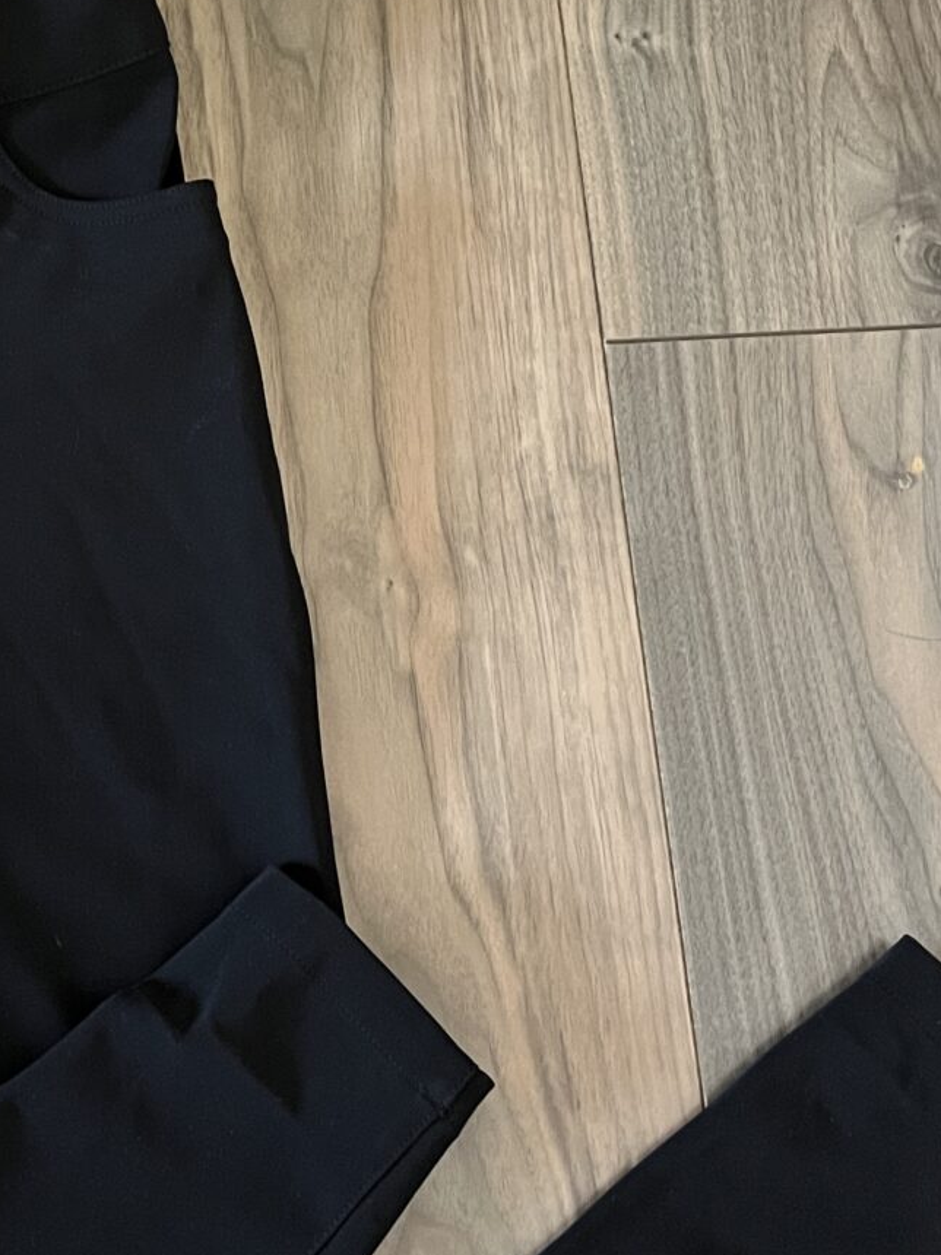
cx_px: 57
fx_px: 2248
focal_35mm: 62
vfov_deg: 31.2
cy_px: 587
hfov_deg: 22.9
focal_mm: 5.1
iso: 800
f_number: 1.6
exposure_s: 1/30
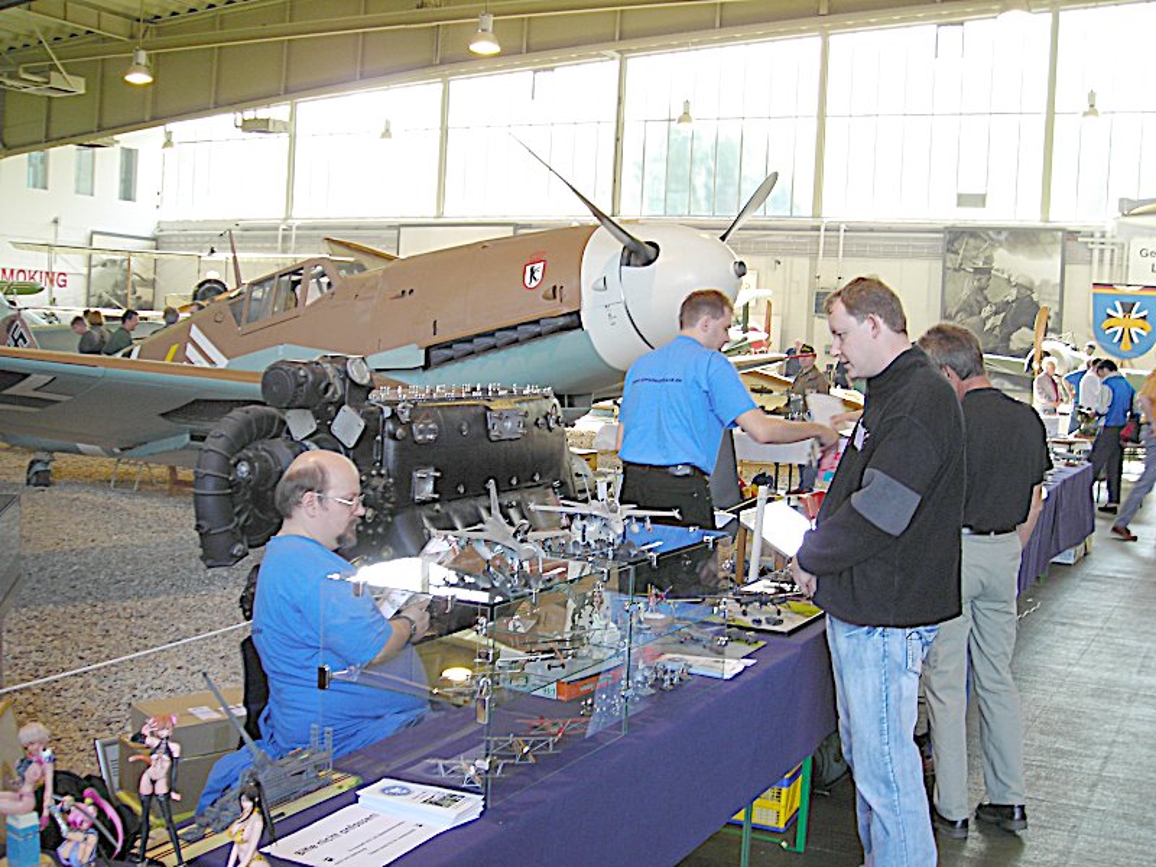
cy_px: 434
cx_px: 578
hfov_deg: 49.0
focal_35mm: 38
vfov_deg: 37.7
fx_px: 1269
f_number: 3.2
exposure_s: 1/21.3
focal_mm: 6.3
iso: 50
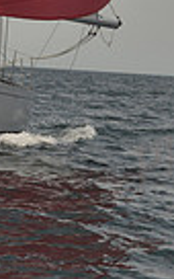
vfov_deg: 6.0
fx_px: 2633
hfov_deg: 3.8
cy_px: -152
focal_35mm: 347
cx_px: 28
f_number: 9
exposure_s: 1/800
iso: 400
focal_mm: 80
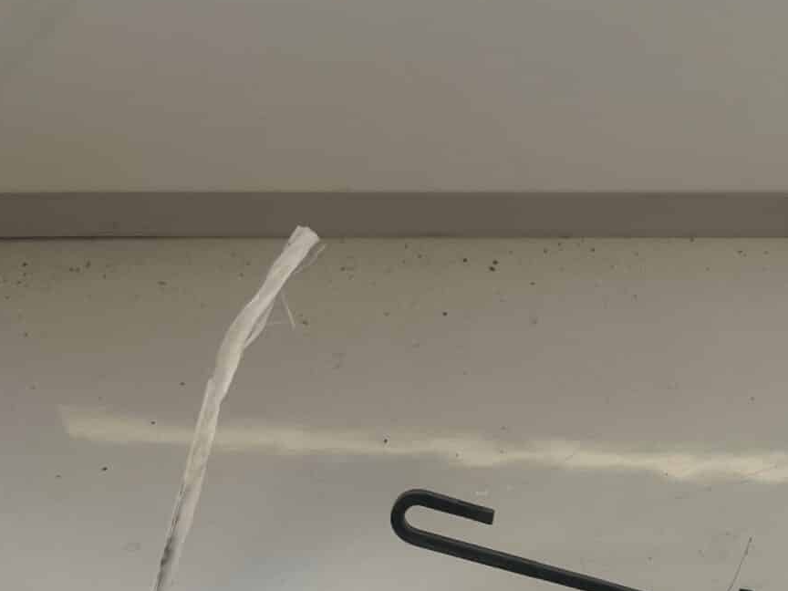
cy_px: 659
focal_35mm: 77
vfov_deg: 18.4
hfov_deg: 22.2
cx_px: 1076
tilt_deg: -46.7
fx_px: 1753
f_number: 1.6
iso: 40
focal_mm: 5.1
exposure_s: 1/253
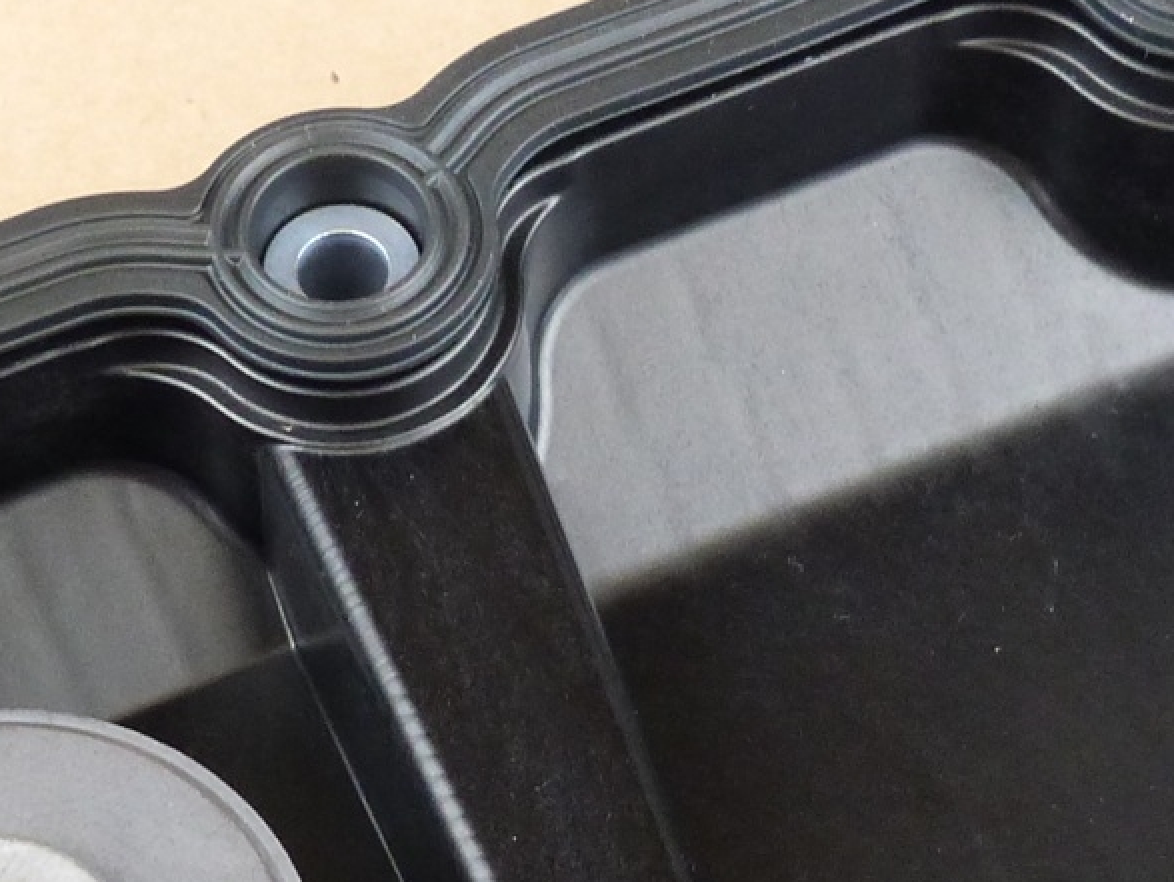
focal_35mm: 143
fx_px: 4853
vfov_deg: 10.3
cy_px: 778
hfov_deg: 13.8
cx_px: 846
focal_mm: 7.4
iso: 250
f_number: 3.2
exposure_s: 1/60
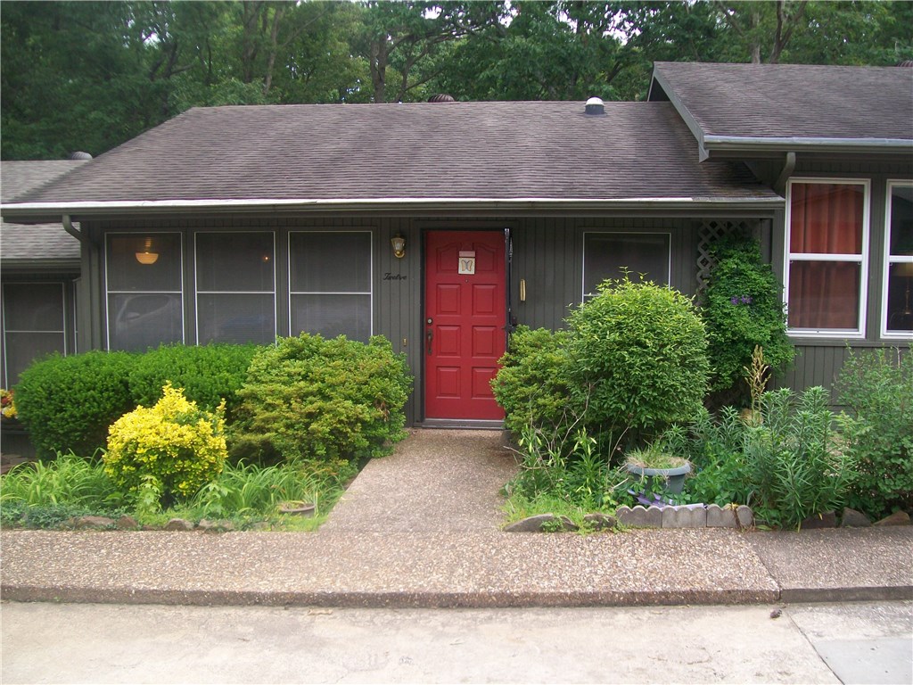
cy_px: 342
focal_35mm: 34
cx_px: 456
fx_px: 897
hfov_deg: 54.0
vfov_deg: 41.8
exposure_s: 1/250
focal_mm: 6.1
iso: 64
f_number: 2.7
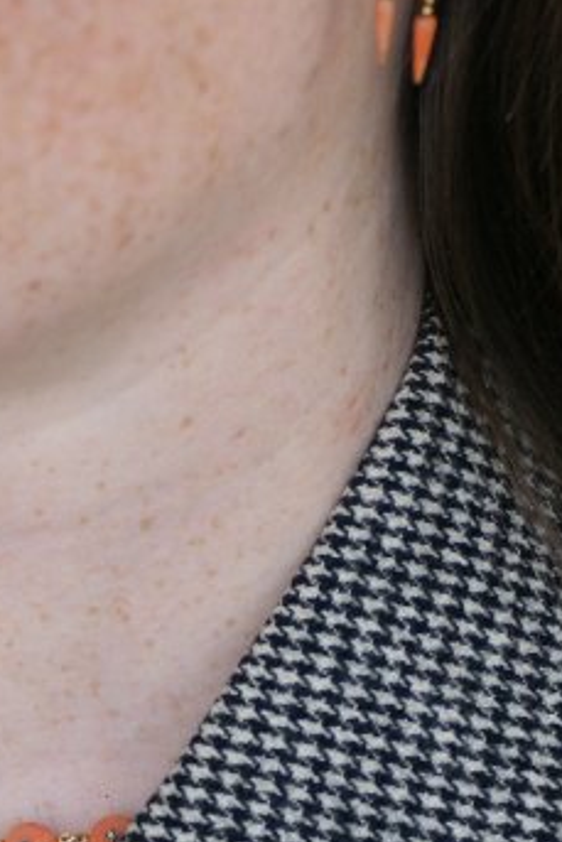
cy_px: 781
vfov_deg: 5.6
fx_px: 8585
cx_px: 61
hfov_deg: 3.7
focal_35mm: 367
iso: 200
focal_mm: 70
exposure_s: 1/160
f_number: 4
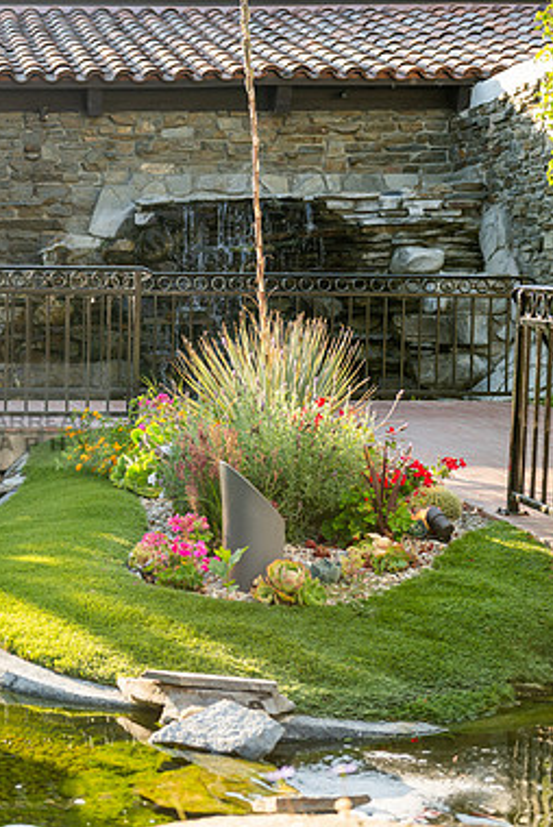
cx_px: -57
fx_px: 1633
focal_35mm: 71
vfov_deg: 28.4
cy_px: 408
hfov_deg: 18.5
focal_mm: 45
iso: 100
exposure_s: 1/250
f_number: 4
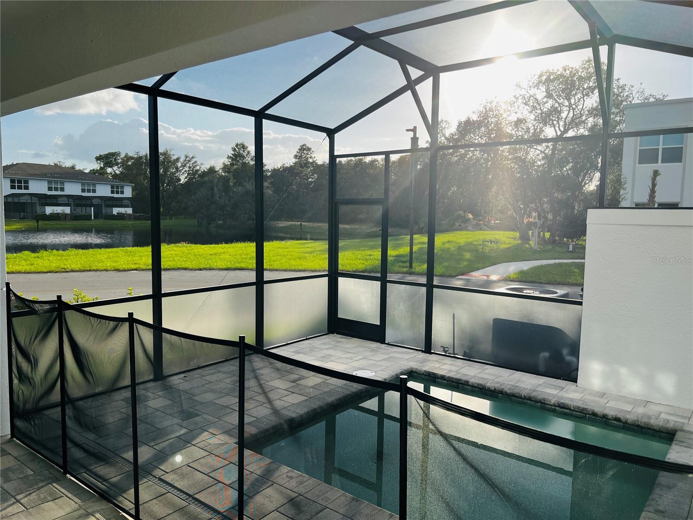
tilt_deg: -6.6
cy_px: 260
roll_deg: -0.7
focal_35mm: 26
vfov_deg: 53.1
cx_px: 346
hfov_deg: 67.3
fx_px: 521
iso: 50
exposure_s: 1/1751
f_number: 1.5
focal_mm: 5.7
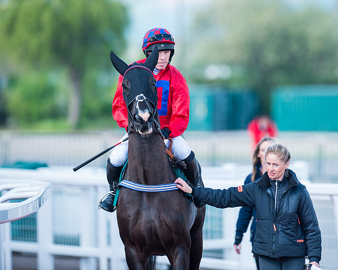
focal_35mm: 451
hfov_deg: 4.3
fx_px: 4510
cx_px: 203
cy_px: 135
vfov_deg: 3.4
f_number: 5
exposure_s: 1/500
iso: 160
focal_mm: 400
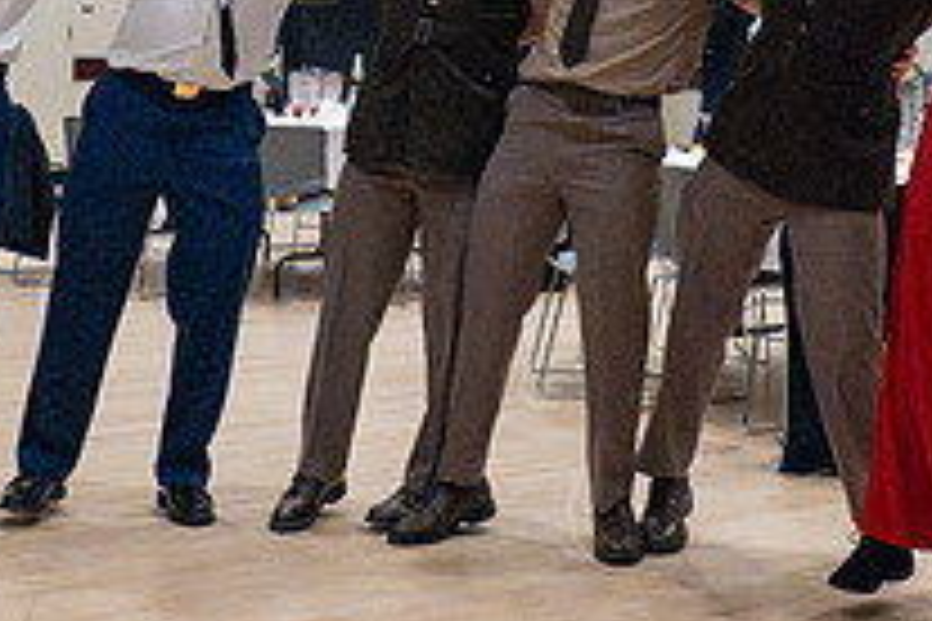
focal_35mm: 84
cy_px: -106
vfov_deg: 15.7
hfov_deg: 24.1
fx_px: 2174
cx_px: 294
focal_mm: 24
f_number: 3.5
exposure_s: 1/400
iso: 20000
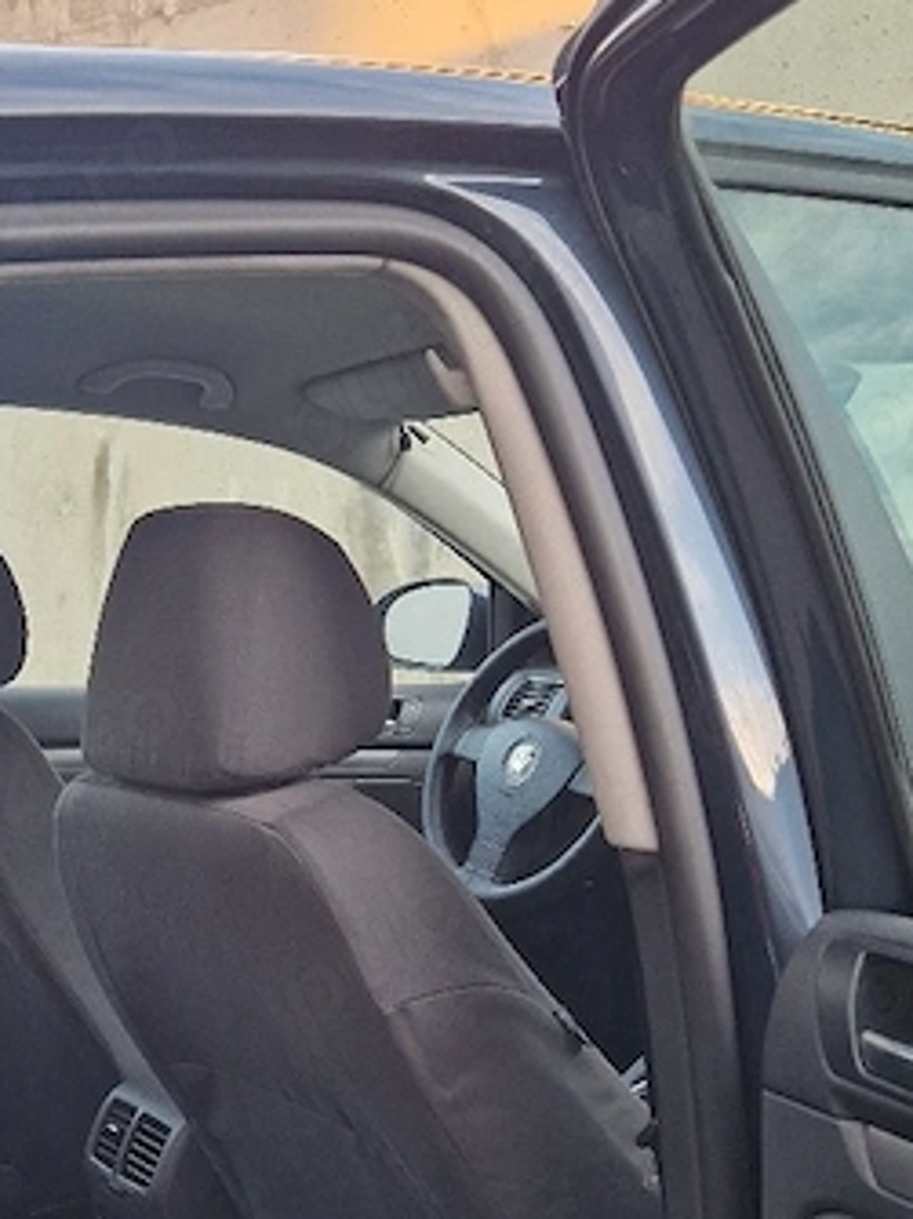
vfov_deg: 34.1
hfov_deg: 25.7
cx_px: 91
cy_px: 942
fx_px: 1935
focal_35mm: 55
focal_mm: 5.4
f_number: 1.8
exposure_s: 1/182
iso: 100
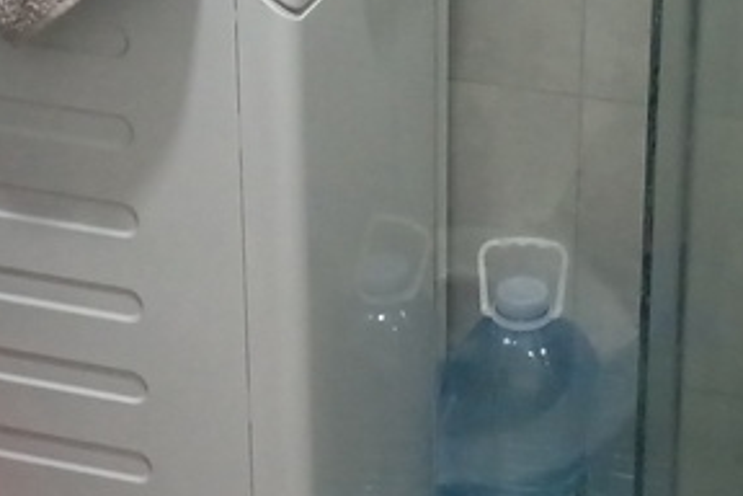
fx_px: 2910
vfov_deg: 9.7
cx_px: 353
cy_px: 328
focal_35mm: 141
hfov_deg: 14.6
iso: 1000
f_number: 1.9
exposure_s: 1/25
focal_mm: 4.95
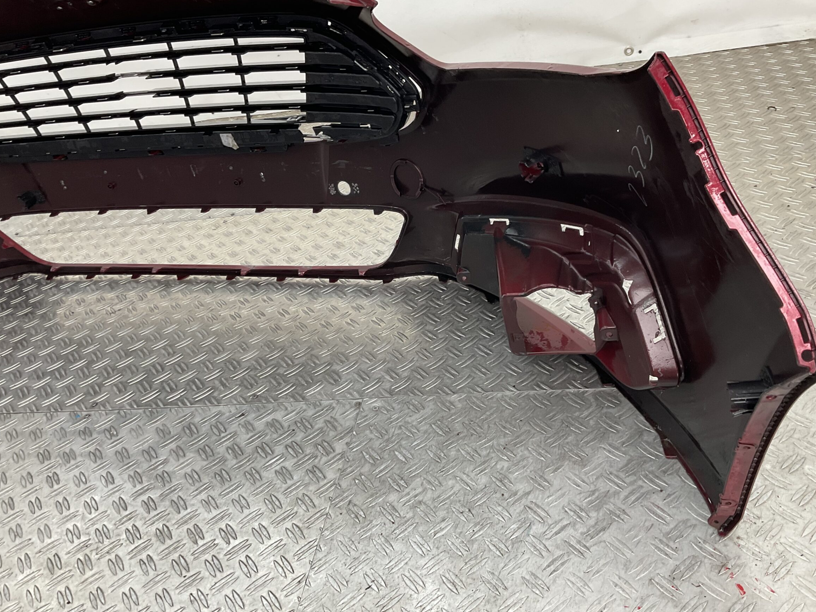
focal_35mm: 32
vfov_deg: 44.1
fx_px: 754
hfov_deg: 56.8
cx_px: 428
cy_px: 289
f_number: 1.8
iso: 40
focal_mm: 3
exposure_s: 1/120
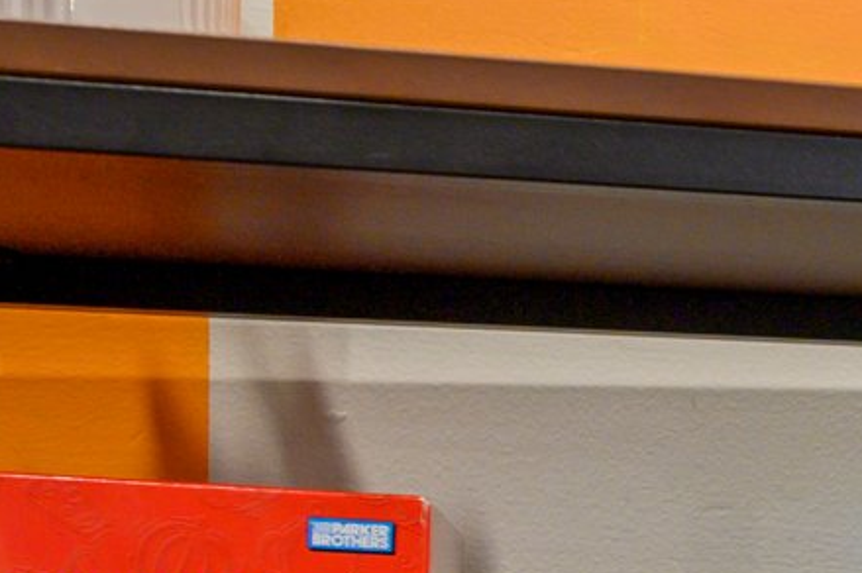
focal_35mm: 100
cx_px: 1459
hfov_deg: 17.3
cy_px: 681
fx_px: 2401
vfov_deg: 13.3
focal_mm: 21.5
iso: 500
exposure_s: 1/25
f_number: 4
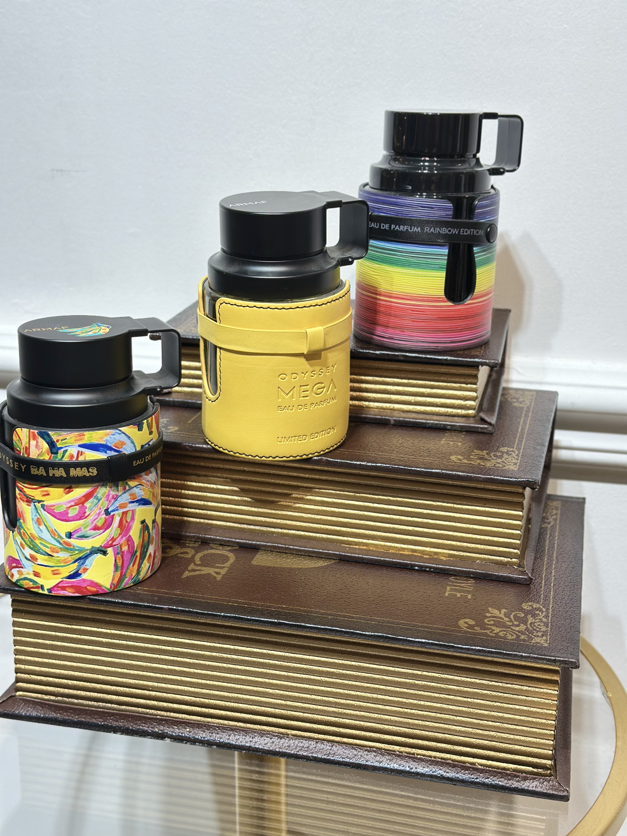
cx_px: 314
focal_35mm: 48
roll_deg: -1.8
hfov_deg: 30.3
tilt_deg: -18.4
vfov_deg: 39.7
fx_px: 1159
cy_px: 418
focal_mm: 6.86
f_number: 1.78
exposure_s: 1/283
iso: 80
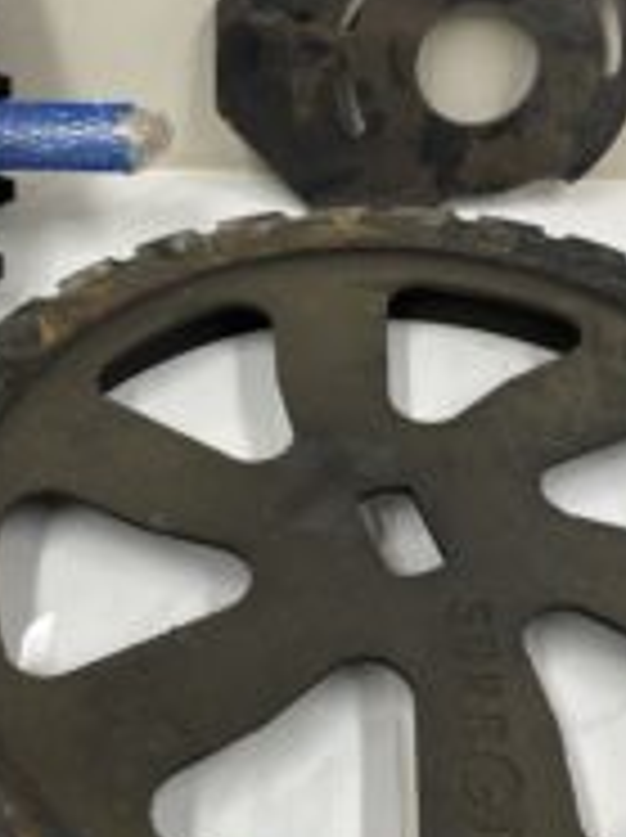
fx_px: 1353
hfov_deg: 26.0
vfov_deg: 34.4
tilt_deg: -42.7
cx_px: 284
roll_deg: +0.5
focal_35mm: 56
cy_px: 432
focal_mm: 4.25
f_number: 1.8
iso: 80
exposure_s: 1/120
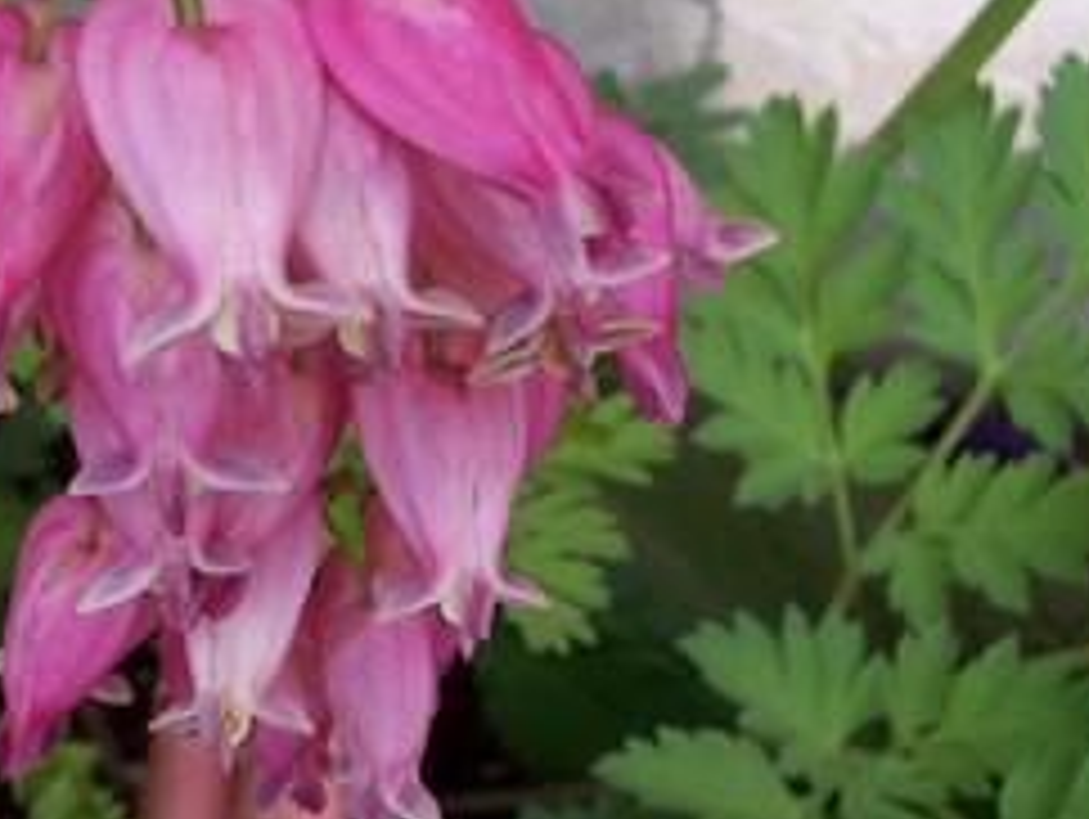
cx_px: 202
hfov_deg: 27.5
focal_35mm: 69
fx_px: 2173
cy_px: 446
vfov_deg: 21.3
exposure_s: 1/350
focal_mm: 8
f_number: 4.8
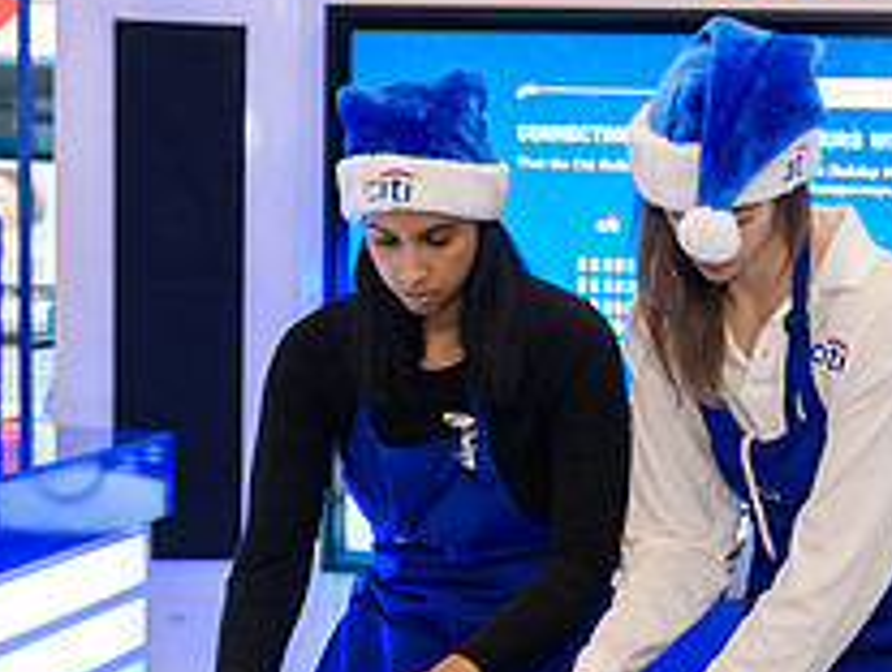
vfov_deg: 18.9
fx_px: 2013
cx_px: 642
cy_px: 420
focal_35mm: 78
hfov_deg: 24.8
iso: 800
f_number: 3.2
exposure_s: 1/125
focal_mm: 29
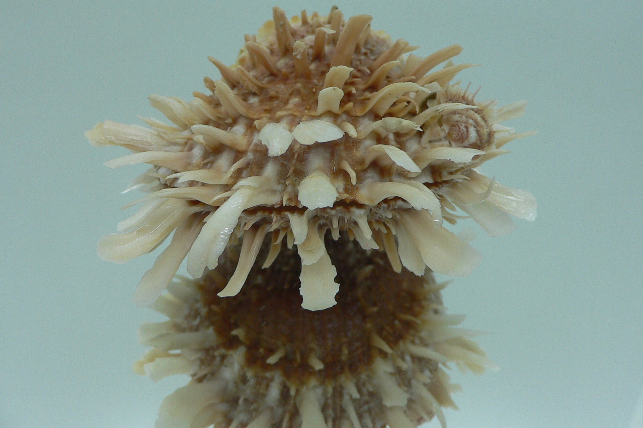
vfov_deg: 32.6
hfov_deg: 47.4
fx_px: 732
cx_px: 327
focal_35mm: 41
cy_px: 192
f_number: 2.8
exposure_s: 1/60
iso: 80
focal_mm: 4.6
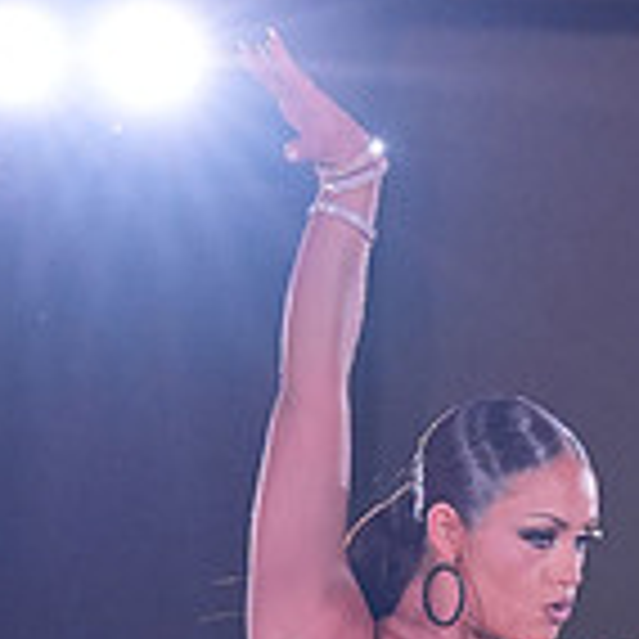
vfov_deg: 3.1
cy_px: 922
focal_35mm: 557
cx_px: 812
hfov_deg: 3.1
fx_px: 11633
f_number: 4
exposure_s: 1/400
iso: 2000
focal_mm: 107
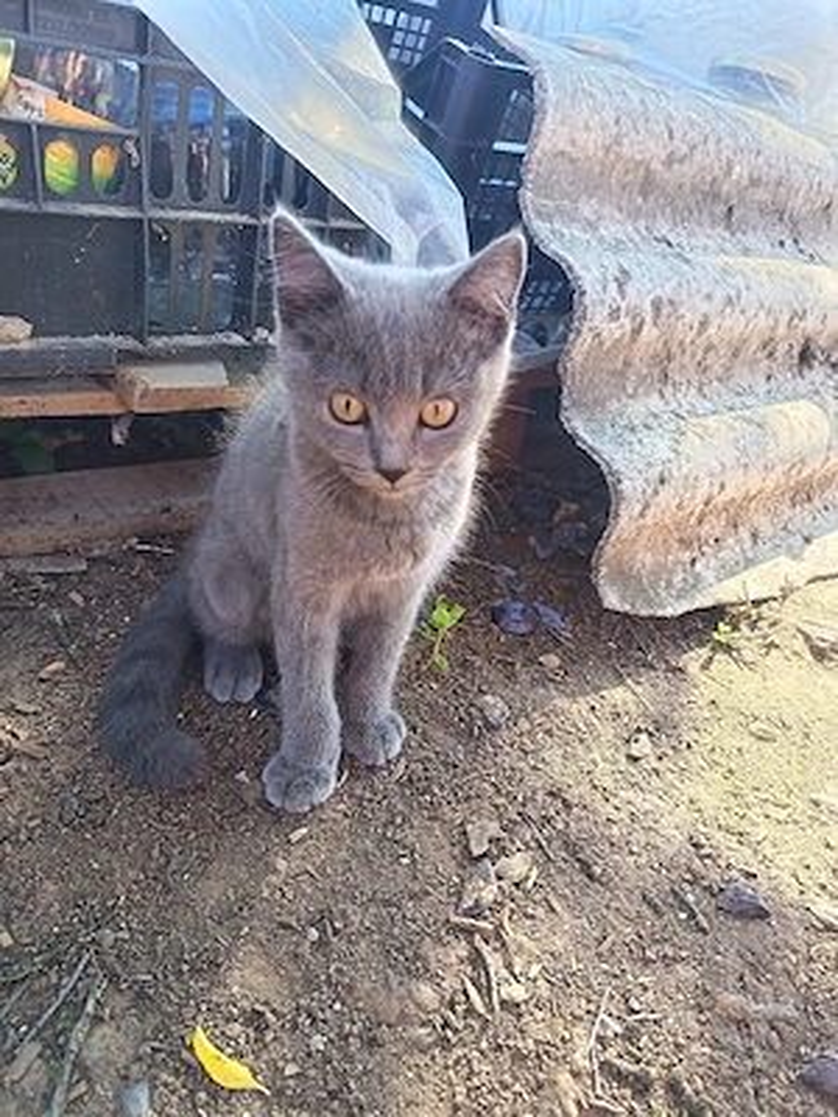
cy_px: 558
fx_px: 775
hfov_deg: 56.8
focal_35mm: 24
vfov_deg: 71.6
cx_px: 419
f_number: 1.75
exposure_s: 1/120
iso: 401
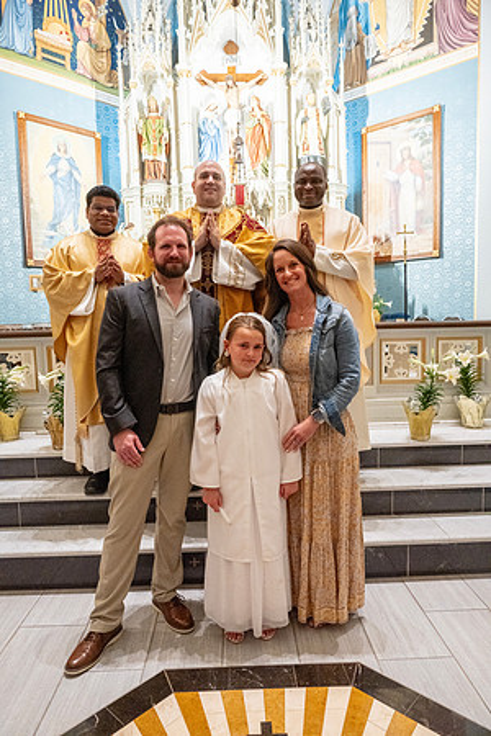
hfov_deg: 53.1
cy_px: 368
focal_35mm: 24
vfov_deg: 73.7
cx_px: 246
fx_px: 491
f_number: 8
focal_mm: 24
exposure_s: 1/60
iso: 5000
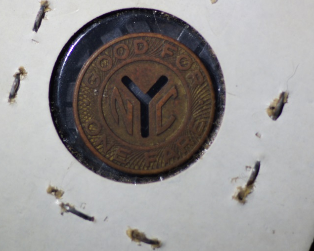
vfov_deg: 7.9
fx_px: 1821
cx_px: 147
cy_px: 117
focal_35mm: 196
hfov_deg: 9.9
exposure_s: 1/160
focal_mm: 100
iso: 250
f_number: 2.8
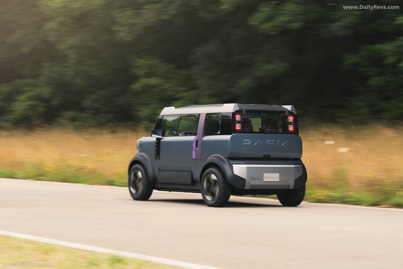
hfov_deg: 17.3
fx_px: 1321
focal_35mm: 118
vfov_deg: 11.6
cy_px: 134
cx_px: 202
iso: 200
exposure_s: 1/40
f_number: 6.3
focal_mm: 118
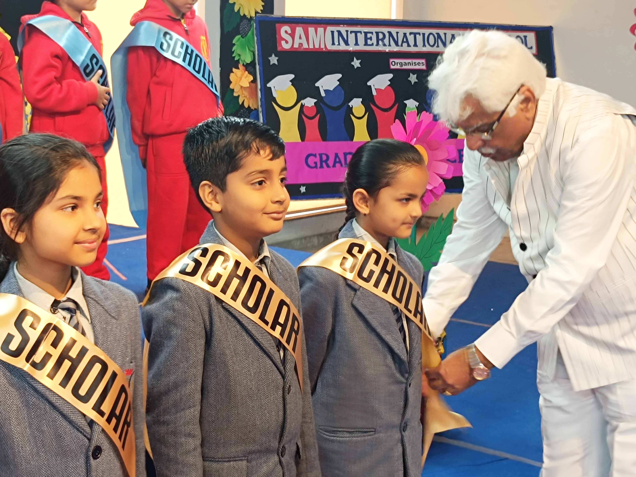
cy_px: 238
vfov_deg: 56.8
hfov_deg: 71.6
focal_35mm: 24
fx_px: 441
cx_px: 318
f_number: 1.88
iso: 449
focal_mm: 5.59
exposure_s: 1/50.1
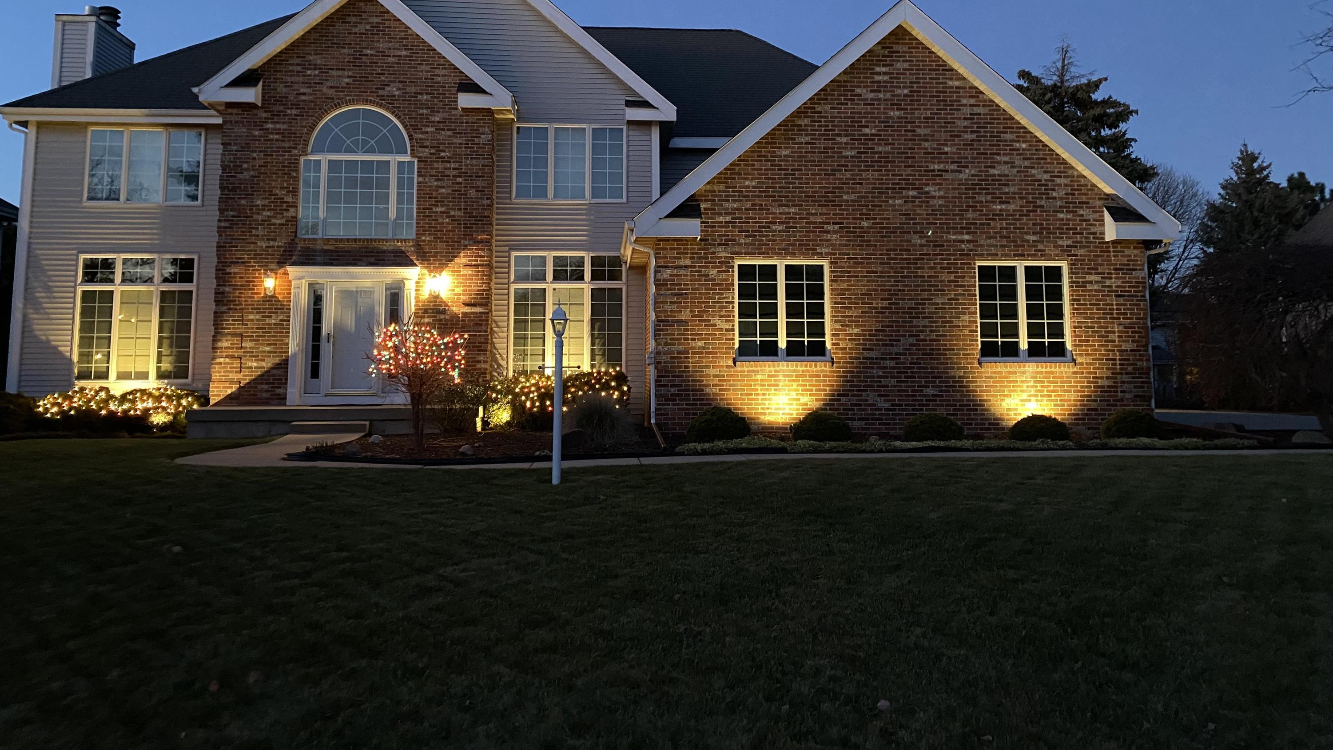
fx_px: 1025
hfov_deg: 66.1
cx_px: 674
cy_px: 259
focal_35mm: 29
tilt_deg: +5.7
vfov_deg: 39.8
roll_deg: +0.4
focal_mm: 4.25
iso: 800
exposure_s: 1/24
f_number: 1.8
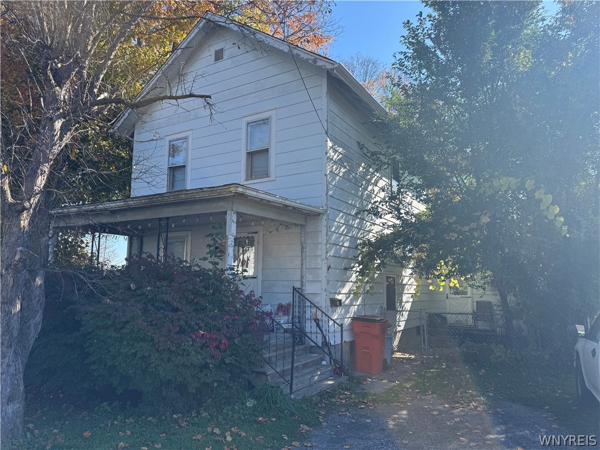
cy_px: 225
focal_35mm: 24
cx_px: 300
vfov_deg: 56.8
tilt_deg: +7.4
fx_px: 416
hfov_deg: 71.6
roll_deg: -0.1
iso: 80
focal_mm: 6.76
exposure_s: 1/1678
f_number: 1.78
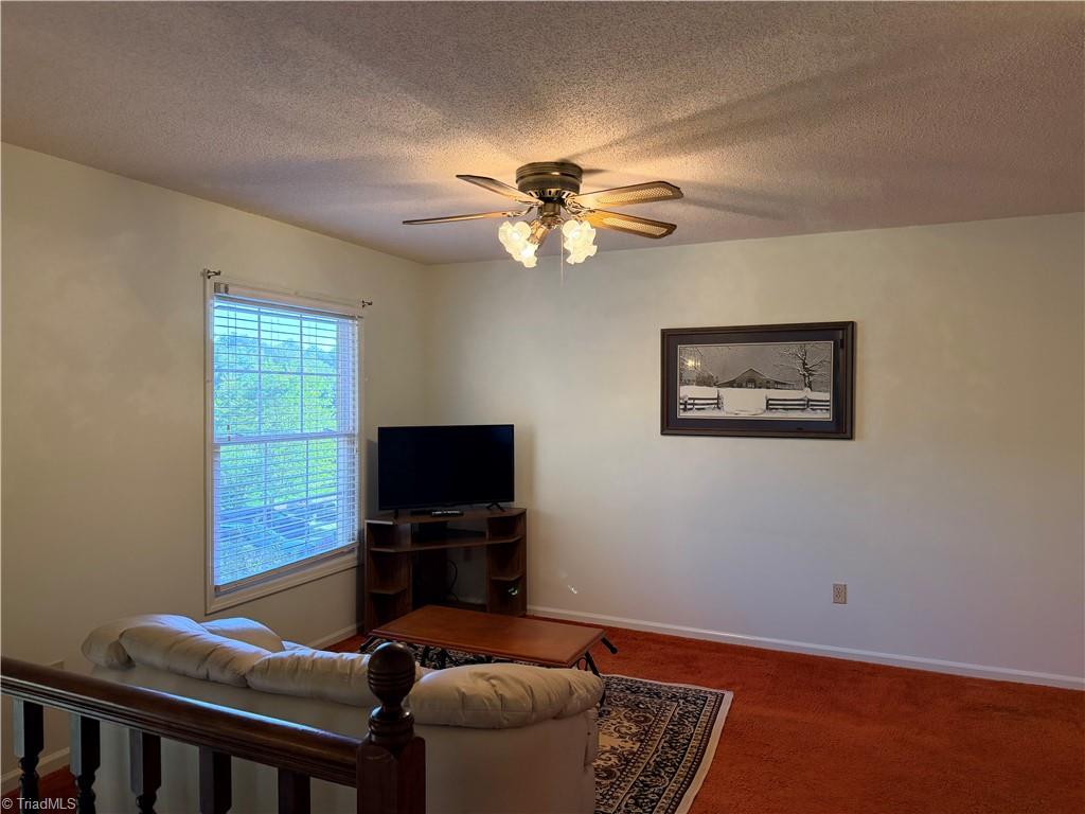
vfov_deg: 56.8
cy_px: 407
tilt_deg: -2.0
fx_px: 752
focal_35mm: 24
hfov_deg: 71.6
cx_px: 542
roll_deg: -0.3
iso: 200
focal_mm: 6.76
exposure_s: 1/120
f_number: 1.78
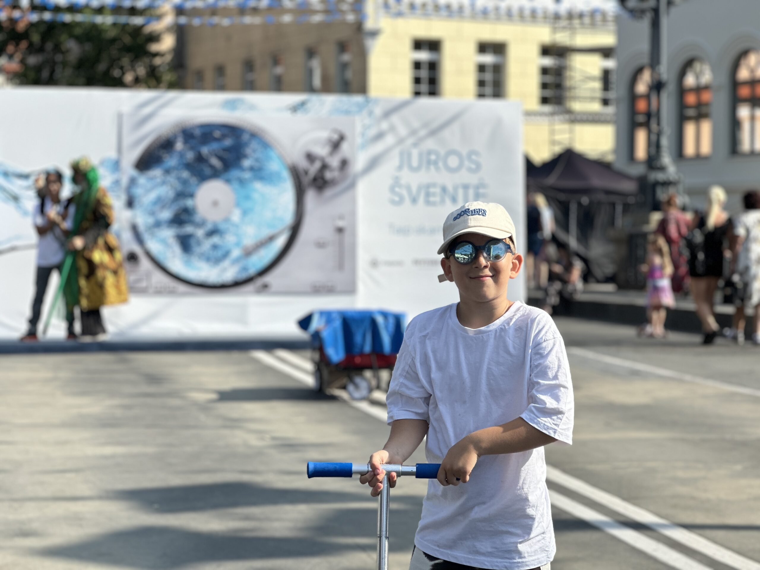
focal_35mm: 77
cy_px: 285
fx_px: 1691
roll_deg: -0.3
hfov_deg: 25.3
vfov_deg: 19.1
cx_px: 380
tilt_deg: -1.1
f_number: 2.8
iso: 32
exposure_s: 1/664
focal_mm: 9
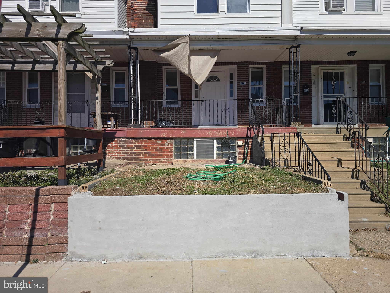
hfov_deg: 73.9
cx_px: 195
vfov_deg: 58.9
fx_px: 259
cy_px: 146
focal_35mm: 23
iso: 12
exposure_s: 1/1480
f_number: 1.7
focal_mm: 6.3
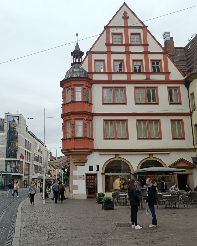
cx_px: 66
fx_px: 262
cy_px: 125
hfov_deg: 40.7
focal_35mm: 36
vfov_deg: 50.3
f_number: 1.9
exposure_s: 1/900
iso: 337
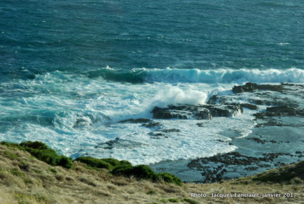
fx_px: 888
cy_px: 102
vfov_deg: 13.1
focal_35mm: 105
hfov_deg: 19.4
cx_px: 152
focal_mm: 70
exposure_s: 1/250
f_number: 10
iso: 800
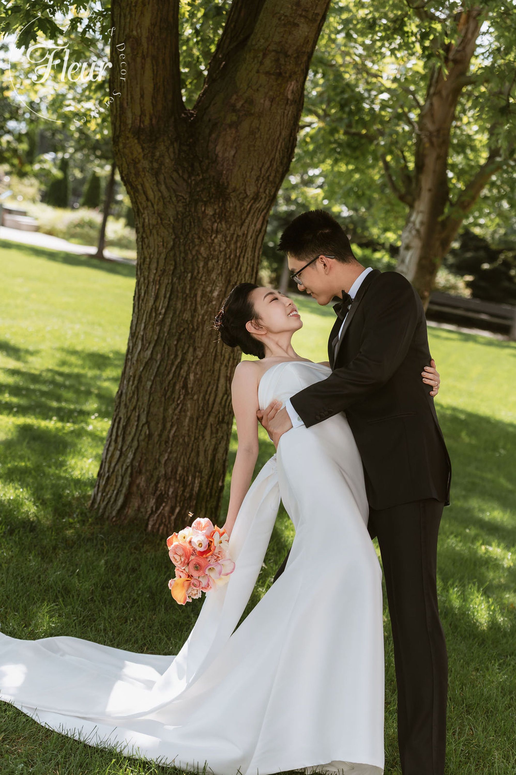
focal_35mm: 70
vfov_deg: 28.9
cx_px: 258
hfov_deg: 19.4
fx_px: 1507
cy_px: 388
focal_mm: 70
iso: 400
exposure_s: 1/2000
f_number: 3.5
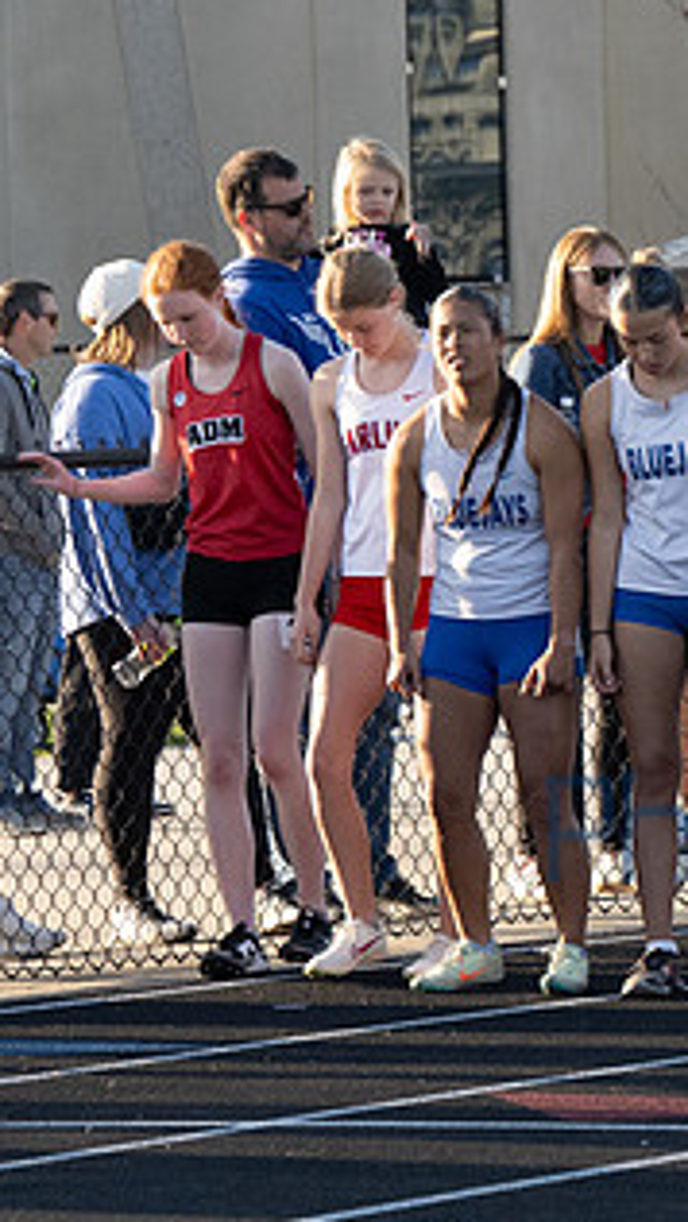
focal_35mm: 285
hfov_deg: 4.2
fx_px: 9233
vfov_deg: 7.6
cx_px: 1044
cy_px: 437
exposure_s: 1/1000
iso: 1000
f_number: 5.6
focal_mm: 75
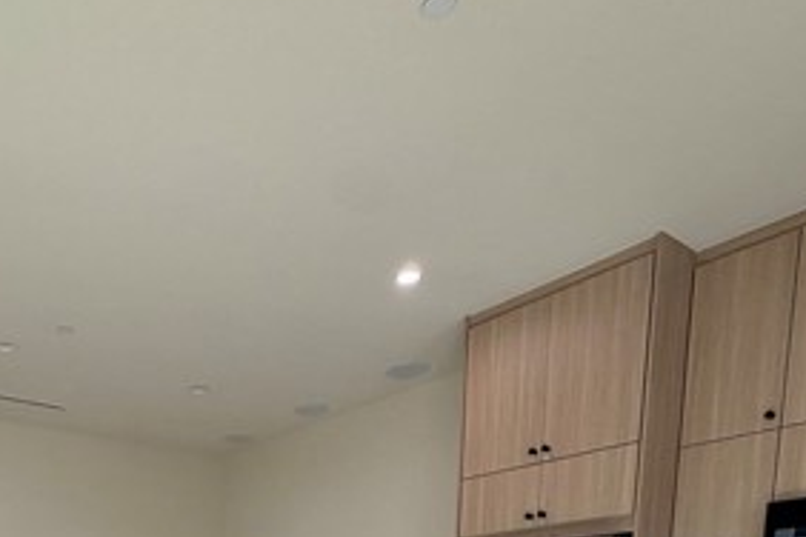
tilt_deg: -8.6
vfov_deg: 29.0
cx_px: 203
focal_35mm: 33
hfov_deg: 54.6
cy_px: 760
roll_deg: +0.0
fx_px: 739
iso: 40
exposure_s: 1/151
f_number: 2.2
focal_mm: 2.22
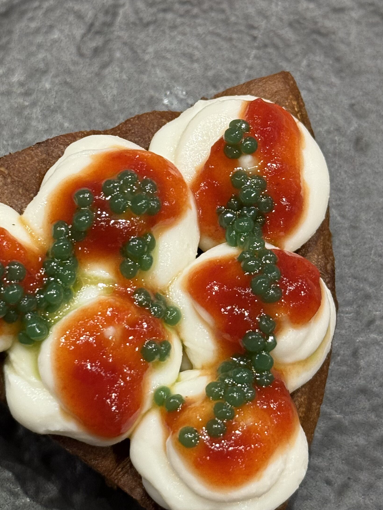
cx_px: 125
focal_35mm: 89
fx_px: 1313
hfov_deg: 16.6
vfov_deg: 22.0
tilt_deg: -72.0
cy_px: 233
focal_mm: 6.76
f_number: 1.78
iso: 125
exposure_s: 1/50
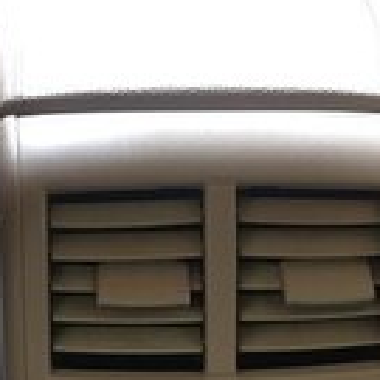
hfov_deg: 18.5
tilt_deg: -47.5
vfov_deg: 17.0
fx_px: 1167
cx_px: 228
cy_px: 546
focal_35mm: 94
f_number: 2.2
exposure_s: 1/33
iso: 50
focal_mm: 4.15
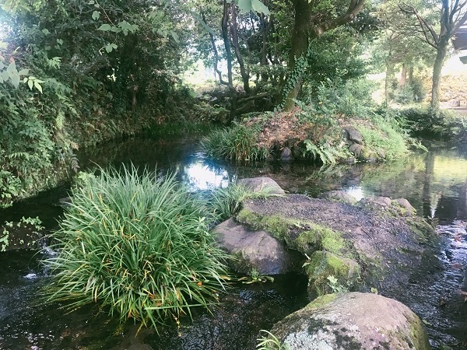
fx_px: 378
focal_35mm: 28
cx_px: 234
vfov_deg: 49.7
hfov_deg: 63.4
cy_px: 175
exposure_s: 1/120
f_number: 1.8
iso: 32
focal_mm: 3.99
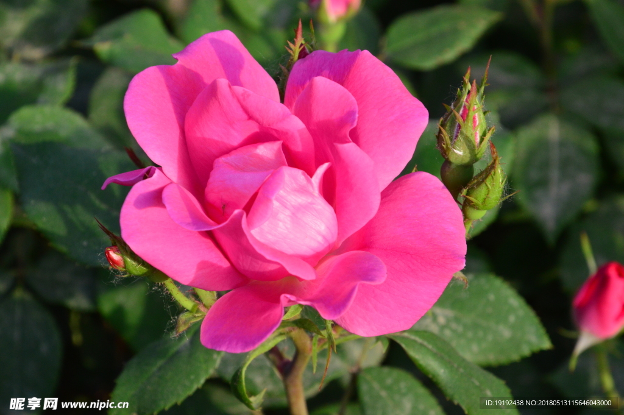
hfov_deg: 4.6
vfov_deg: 3.1
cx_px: 312
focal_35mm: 450
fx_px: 7794
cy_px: 208
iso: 1000
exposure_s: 1/250
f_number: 16
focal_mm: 300
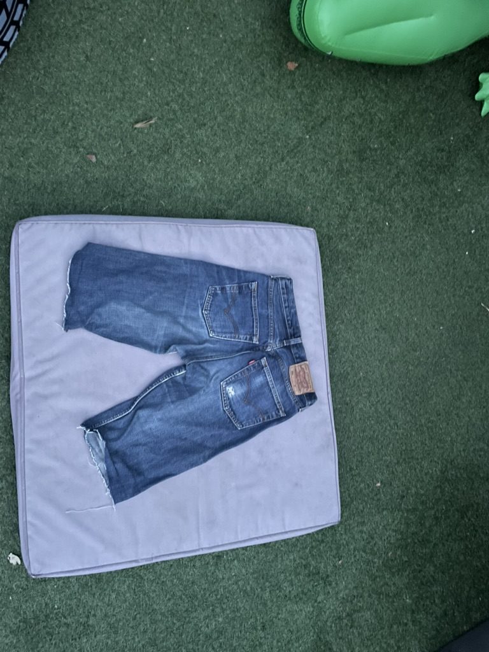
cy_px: 326
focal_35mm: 26
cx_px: 244
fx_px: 490
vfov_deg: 67.3
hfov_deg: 53.1
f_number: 1.6
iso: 500
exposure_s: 1/11
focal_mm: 4.2
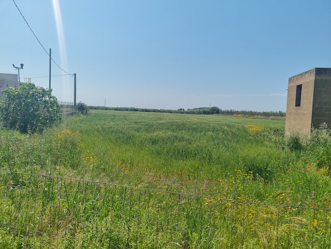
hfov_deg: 67.3
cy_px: 124
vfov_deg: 53.1
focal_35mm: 26
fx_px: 249
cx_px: 166
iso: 50
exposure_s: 1/6452
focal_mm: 5.4
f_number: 1.8
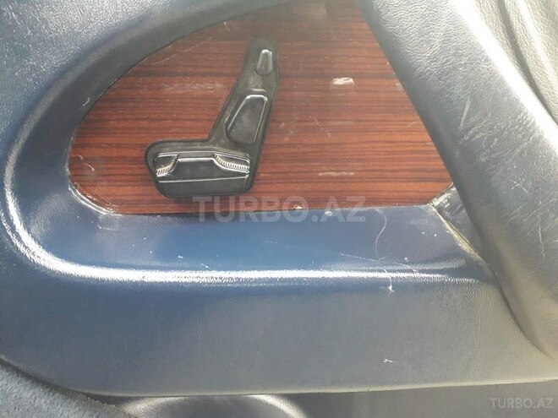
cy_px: 209
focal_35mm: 27
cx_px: 279
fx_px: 435
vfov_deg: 51.4
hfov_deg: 65.3
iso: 400
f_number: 1.9
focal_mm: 3.6
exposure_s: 1/25
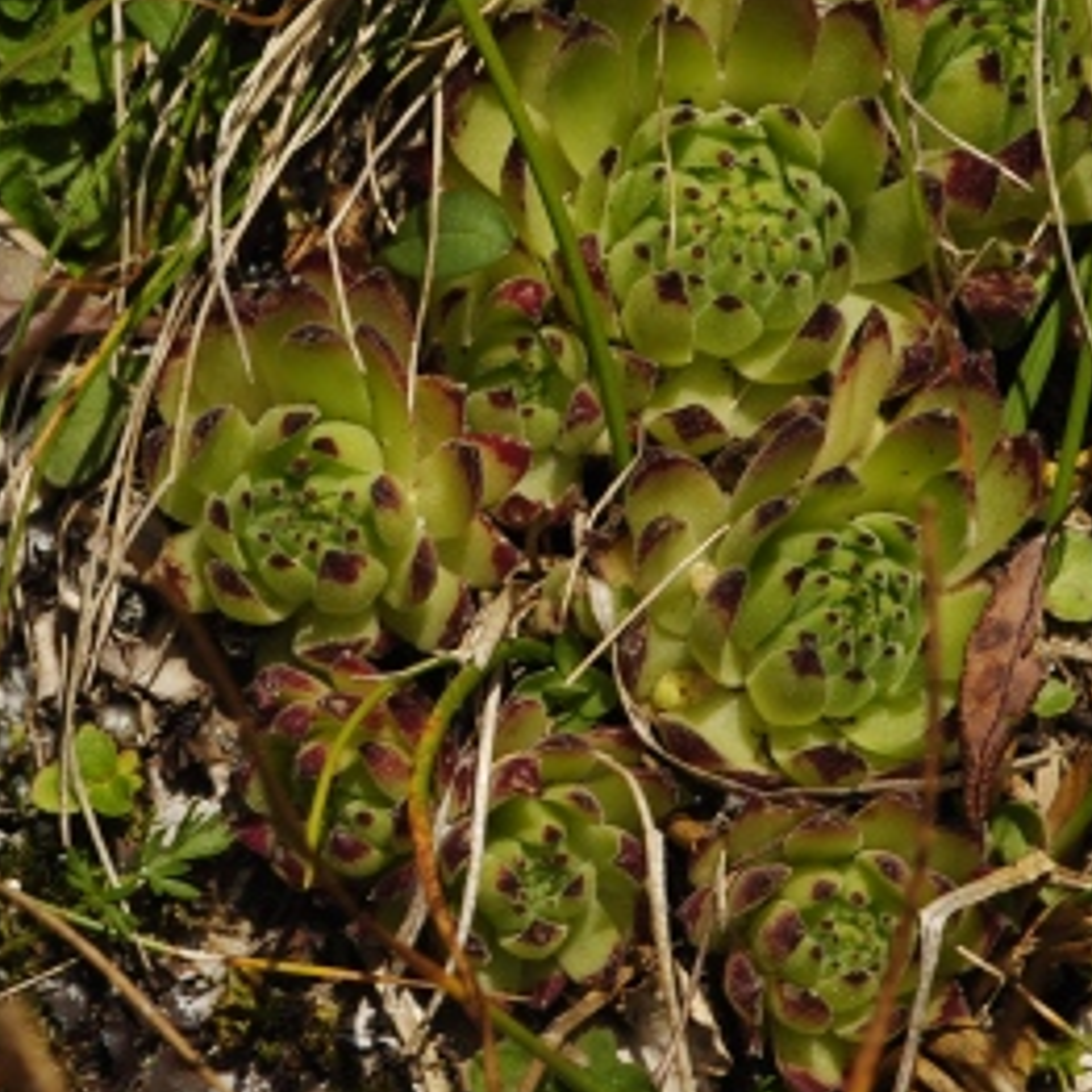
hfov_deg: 5.3
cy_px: 242
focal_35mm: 331
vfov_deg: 5.3
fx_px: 11824
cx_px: 408
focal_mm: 85
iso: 100
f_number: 9
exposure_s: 1/320
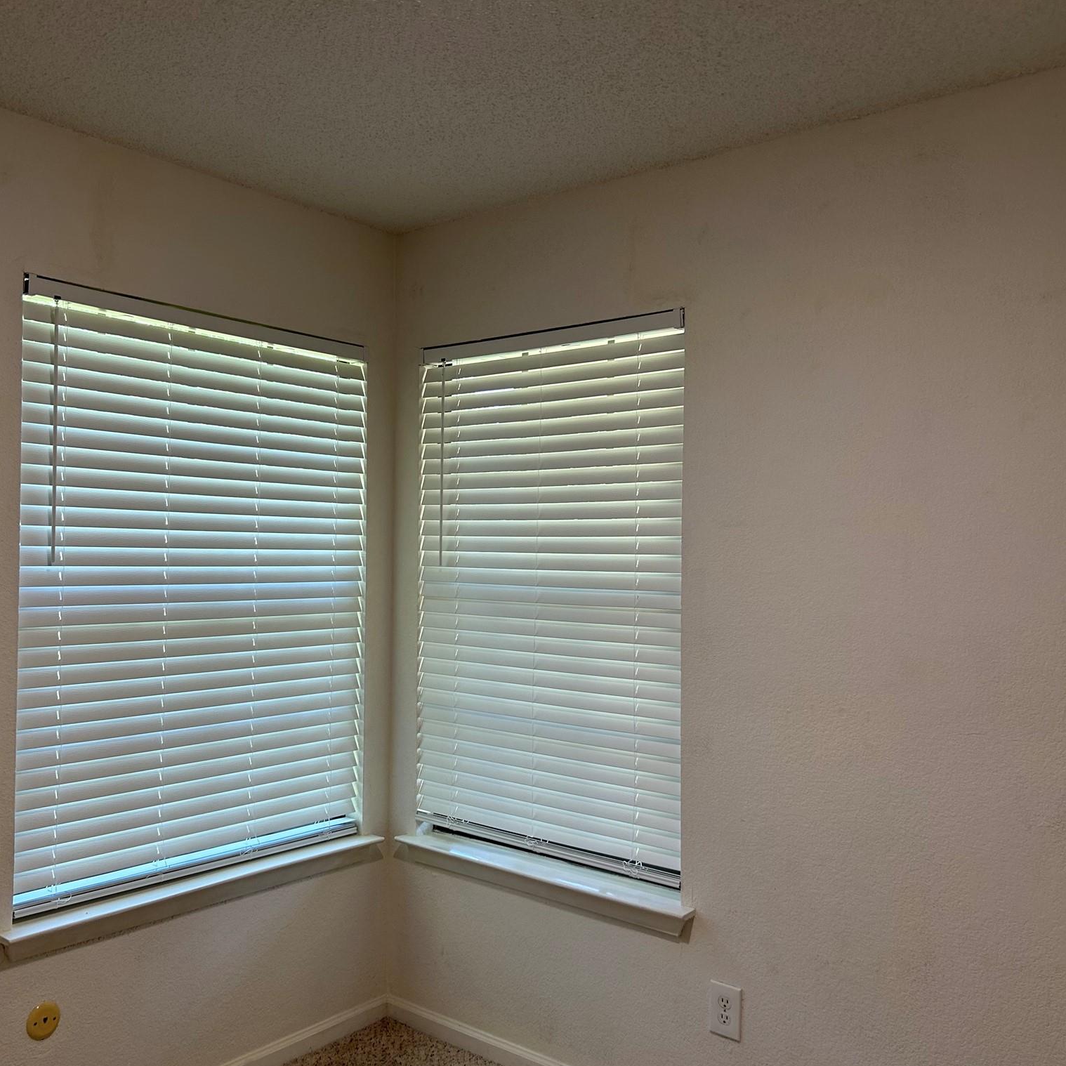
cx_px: 437
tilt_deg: -0.7
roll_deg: -1.5
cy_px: 537
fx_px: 1080
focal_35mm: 31
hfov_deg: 52.2
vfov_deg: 52.5
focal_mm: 5.7
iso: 64
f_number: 1.5
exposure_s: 1/120
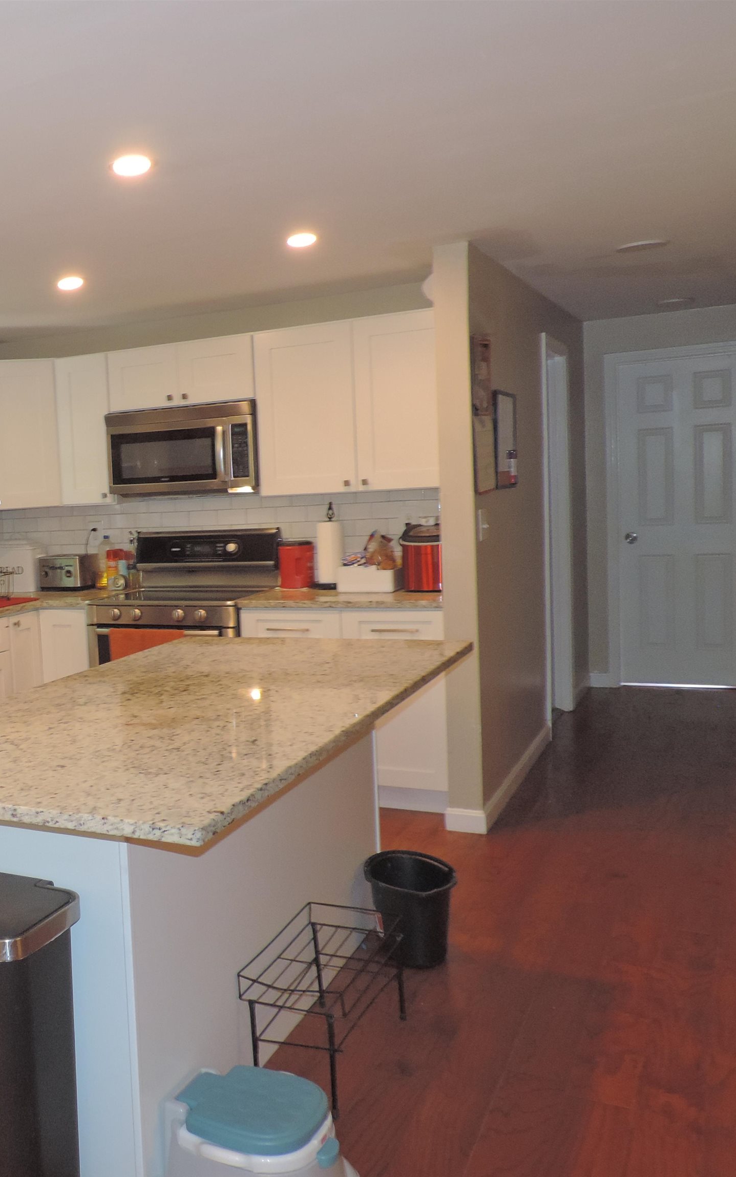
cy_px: 589
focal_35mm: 34
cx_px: 8
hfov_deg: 34.1
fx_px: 1091
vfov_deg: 56.7
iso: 280
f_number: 3
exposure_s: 1/40
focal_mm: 4.3
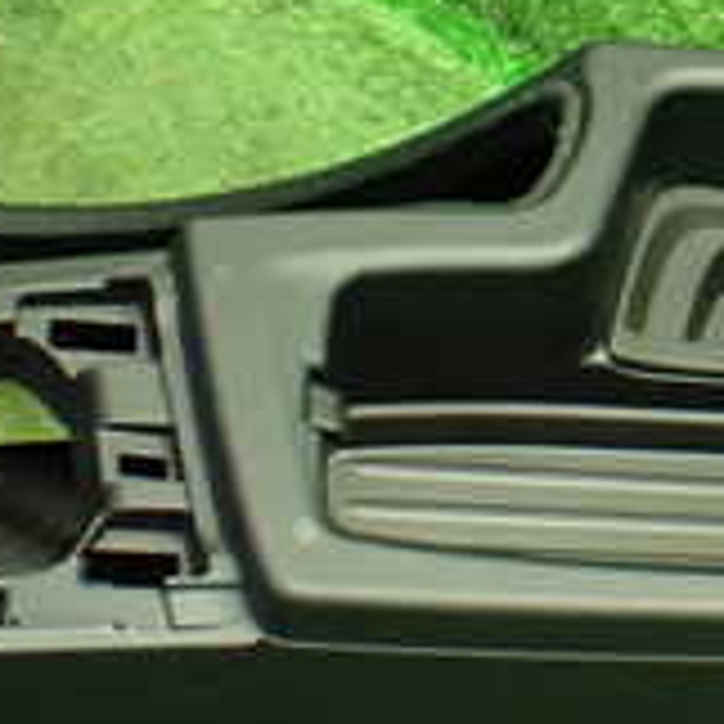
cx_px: 1066
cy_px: 54
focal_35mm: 99
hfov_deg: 16.2
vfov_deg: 17.3
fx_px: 2343
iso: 800
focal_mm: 5.4
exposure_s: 1/60
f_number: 2.3
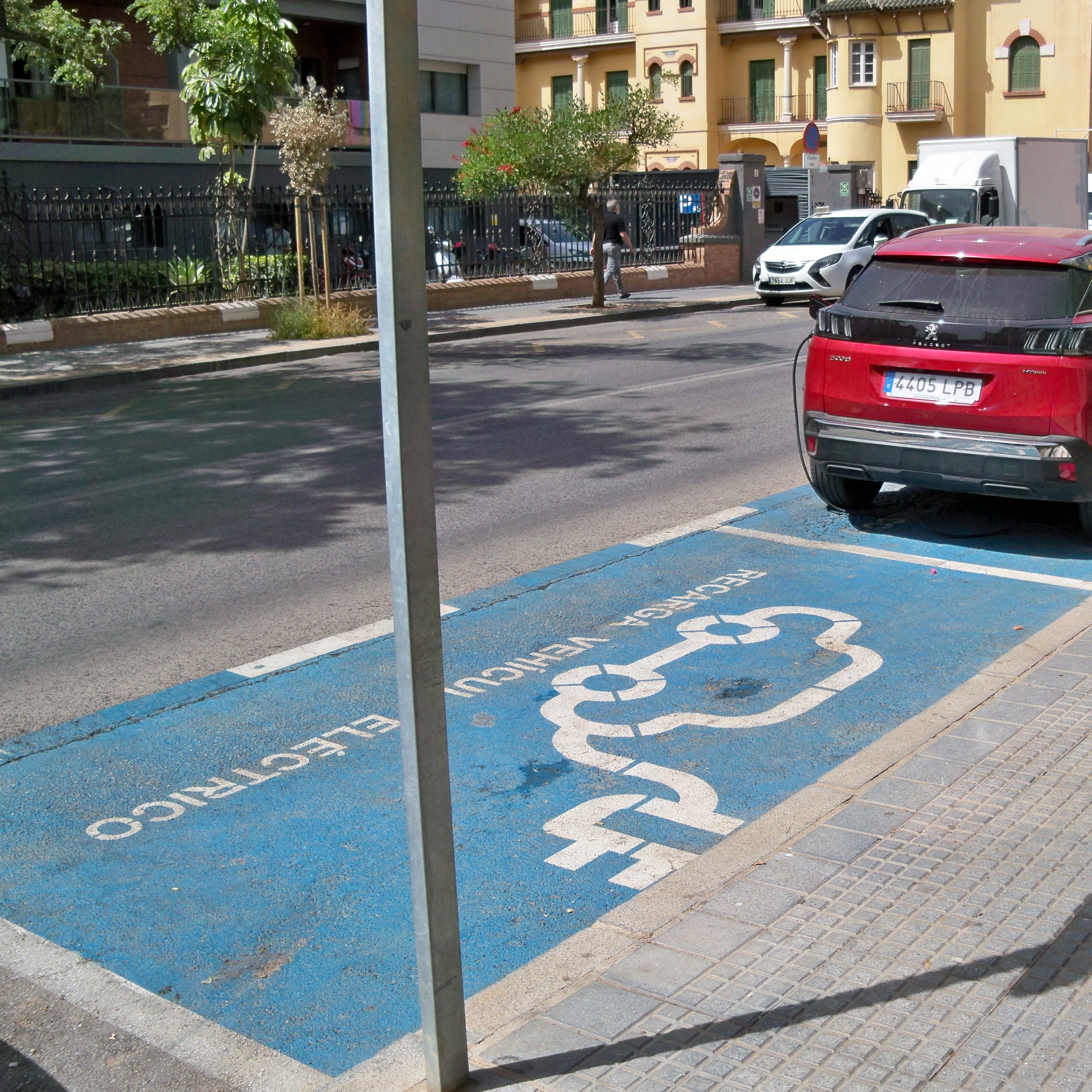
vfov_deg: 40.0
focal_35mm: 42
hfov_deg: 39.7
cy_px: 546
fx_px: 1499
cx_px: 708
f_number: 3.5
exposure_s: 1/1000
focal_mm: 6.2
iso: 64
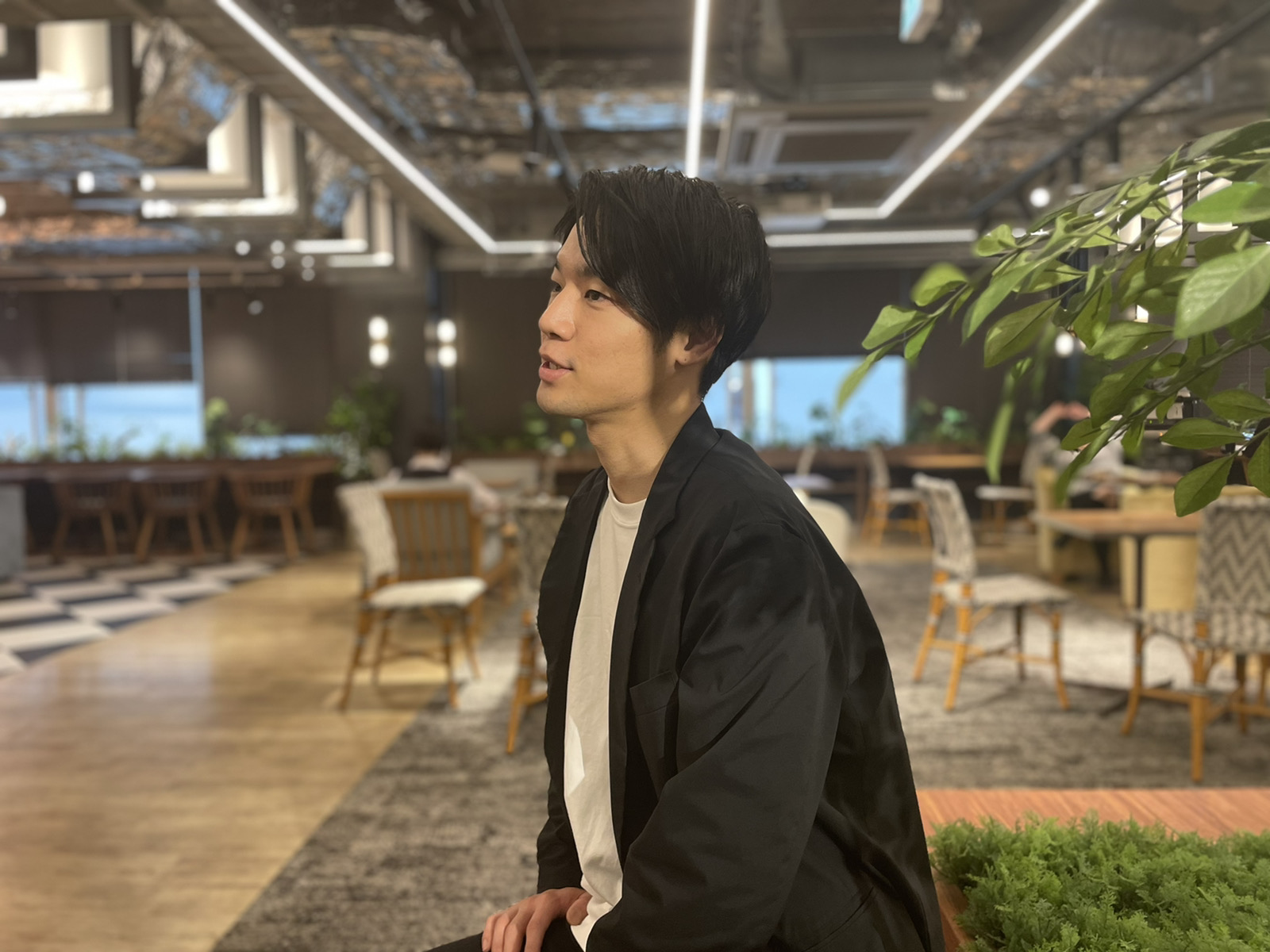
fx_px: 954
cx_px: 635
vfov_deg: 53.1
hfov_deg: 67.3
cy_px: 476
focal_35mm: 26
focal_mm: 4.2
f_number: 1.6
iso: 125
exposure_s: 1/50
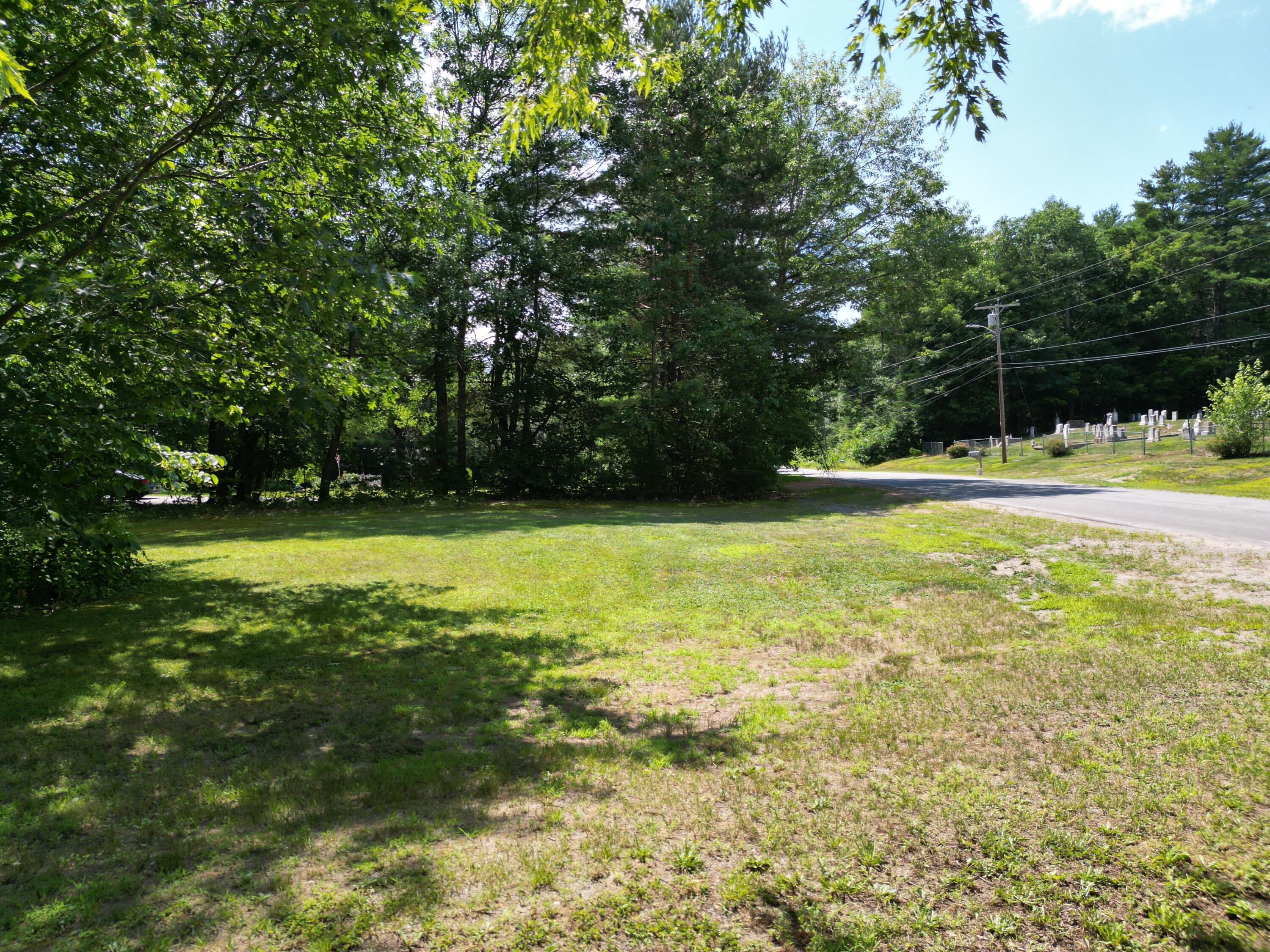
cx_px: 635
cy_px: 476
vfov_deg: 56.8
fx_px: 881
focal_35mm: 24
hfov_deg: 71.6
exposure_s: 1/1500
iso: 100
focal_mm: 6.72
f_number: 1.7
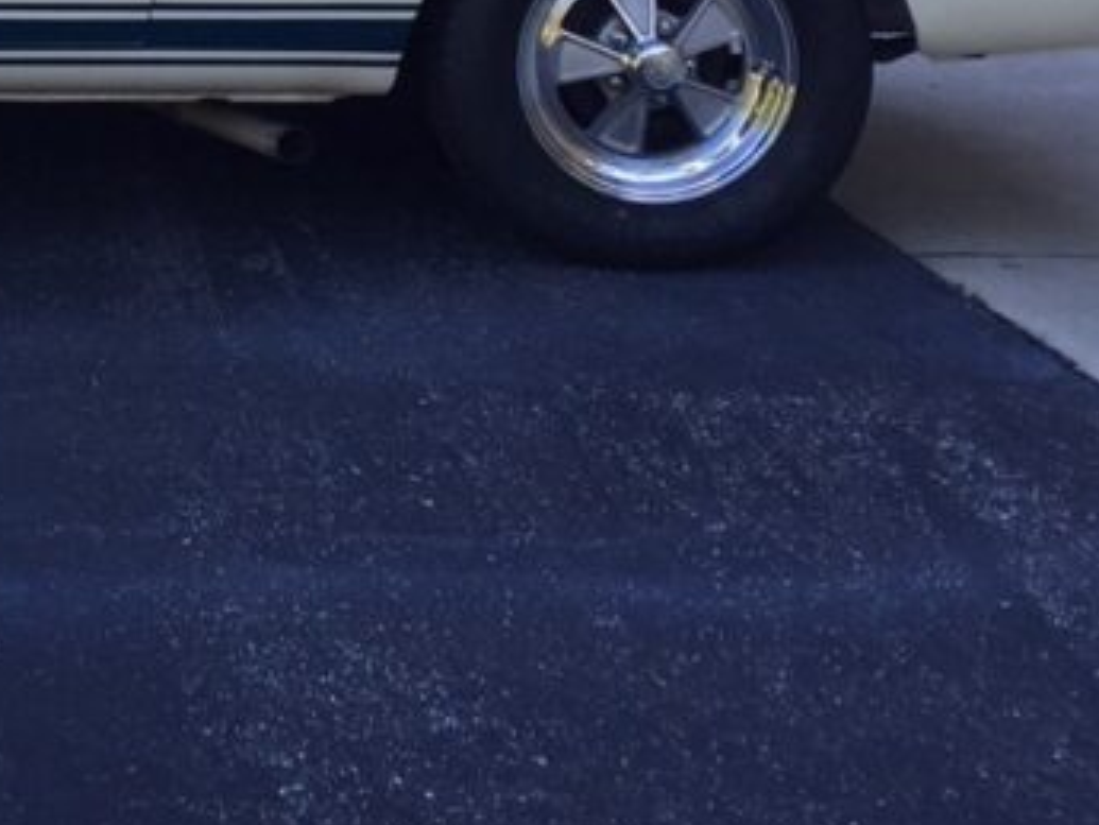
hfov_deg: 21.4
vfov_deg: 16.3
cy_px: -226
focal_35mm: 86
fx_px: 2731
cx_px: -150
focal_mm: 4.15
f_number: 2.2
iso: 32
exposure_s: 1/247
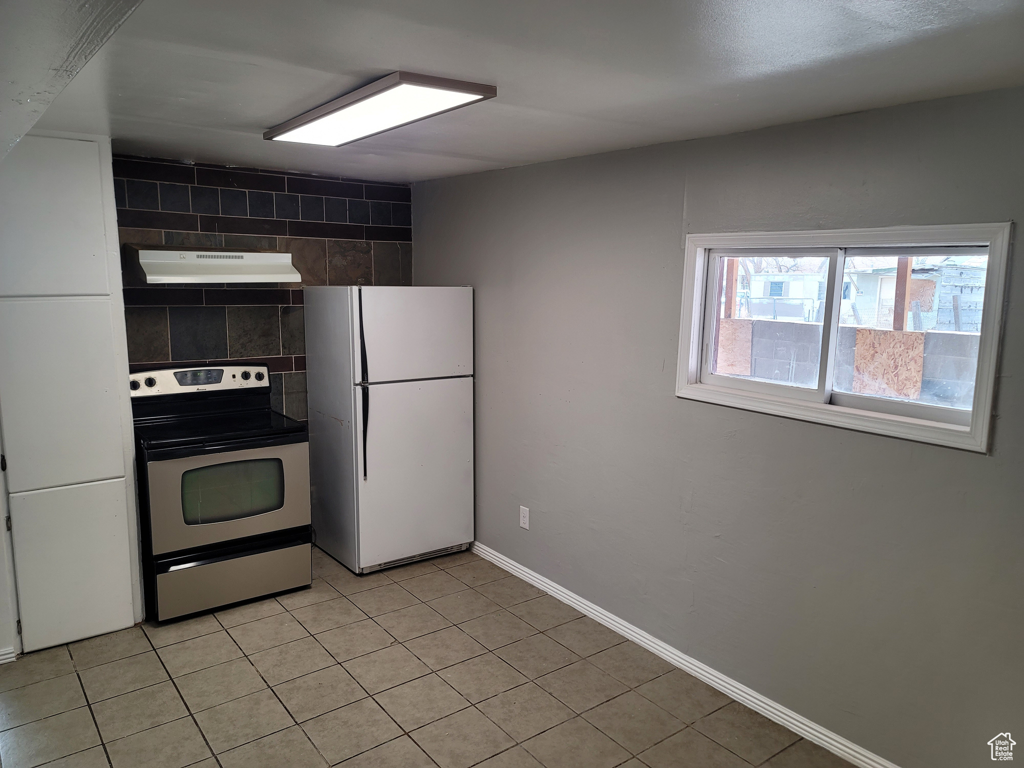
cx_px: 512
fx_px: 740
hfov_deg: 69.4
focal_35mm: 25
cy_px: 384
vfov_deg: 54.9
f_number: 1.8
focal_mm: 7
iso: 125
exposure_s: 1/120
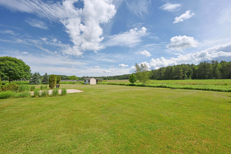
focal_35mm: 14
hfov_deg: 104.3
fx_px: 90
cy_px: 77
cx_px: 116
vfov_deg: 81.2
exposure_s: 1/160
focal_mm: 14
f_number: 14
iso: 100
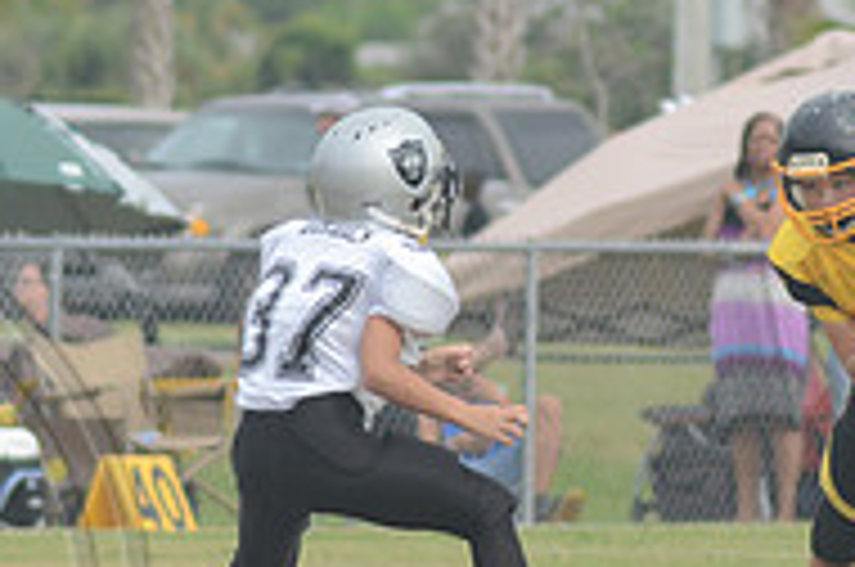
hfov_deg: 2.3
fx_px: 21671
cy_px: 184
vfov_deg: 1.5
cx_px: 500
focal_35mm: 914
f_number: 5.6
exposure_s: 1/800
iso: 400
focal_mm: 200
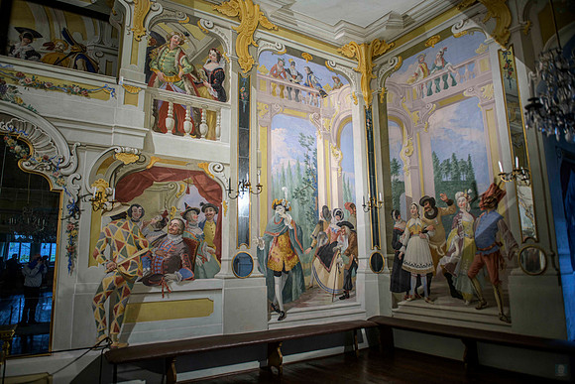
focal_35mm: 24
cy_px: 192
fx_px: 383
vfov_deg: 53.2
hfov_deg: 73.7
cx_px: 288
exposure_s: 1/50
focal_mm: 24
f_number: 2.8
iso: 200
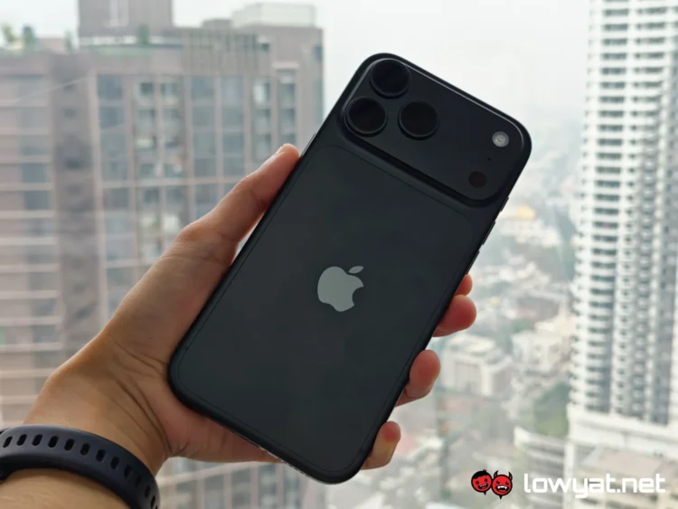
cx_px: 339
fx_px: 901
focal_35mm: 46
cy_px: 254
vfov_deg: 31.5
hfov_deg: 41.2
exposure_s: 1/100
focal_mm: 5.4
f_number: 2.8
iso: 50
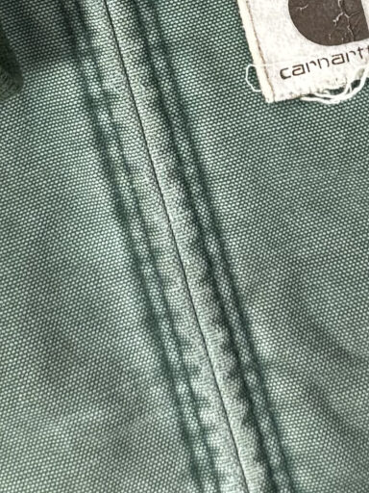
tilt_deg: -85.0
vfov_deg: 15.5
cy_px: -185
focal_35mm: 120
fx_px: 1706
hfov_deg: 12.3
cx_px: 254
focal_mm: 6.76
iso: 160
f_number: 1.78
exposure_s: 1/60
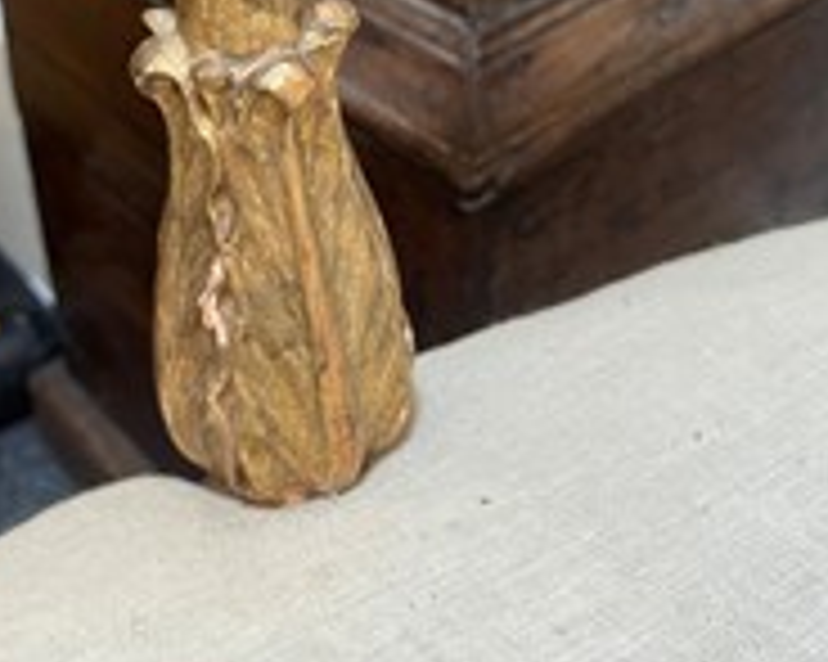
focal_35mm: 53
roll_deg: +3.8
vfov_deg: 25.3
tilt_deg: -22.0
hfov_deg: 34.5
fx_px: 1298
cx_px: 184
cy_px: -162
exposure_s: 1/50
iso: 200
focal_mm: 5.1
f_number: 1.6
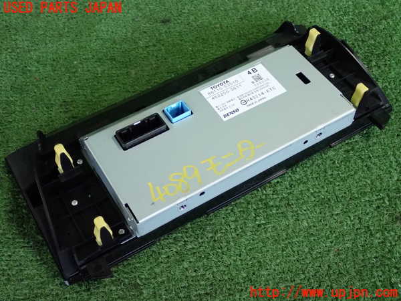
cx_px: 200
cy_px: 150
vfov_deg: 30.9
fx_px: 544
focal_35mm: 47
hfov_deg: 40.4
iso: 1250
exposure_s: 1/125
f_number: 3.1
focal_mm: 8.4
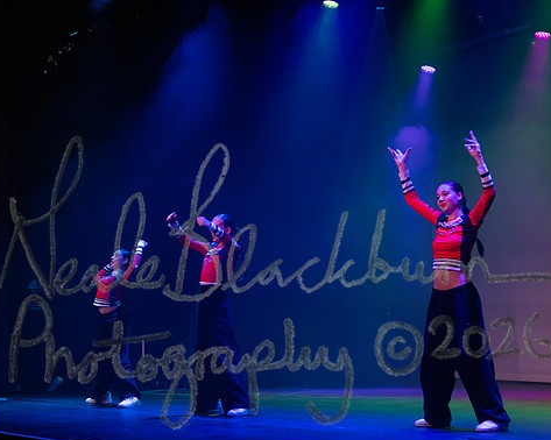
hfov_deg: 28.3
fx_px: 1092
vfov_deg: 22.8
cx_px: 249
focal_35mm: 67
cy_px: 225
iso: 6400
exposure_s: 1/400
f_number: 5
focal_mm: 50
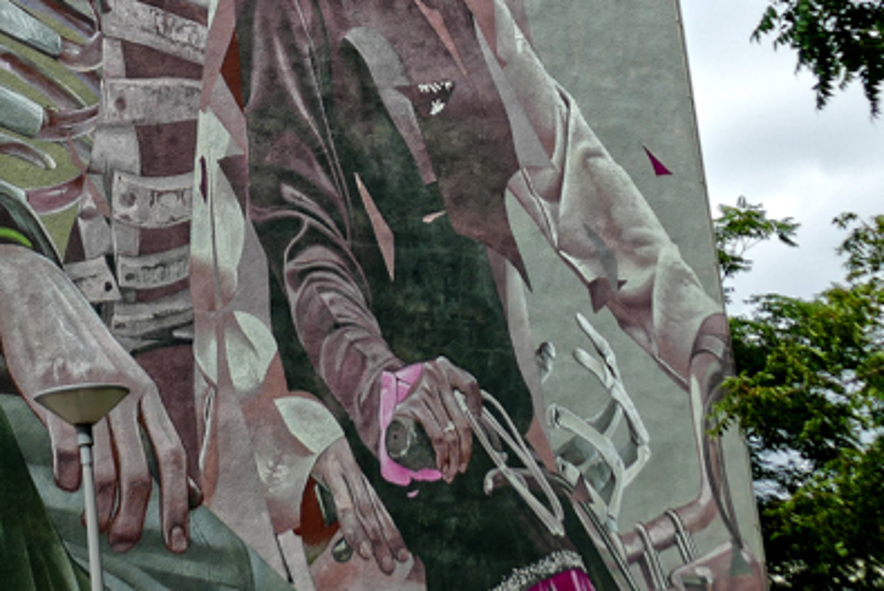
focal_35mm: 101
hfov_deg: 19.7
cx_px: 58
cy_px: -44
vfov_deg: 13.3
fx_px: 2482
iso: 125
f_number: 3.1
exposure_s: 1/2000
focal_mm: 14.2
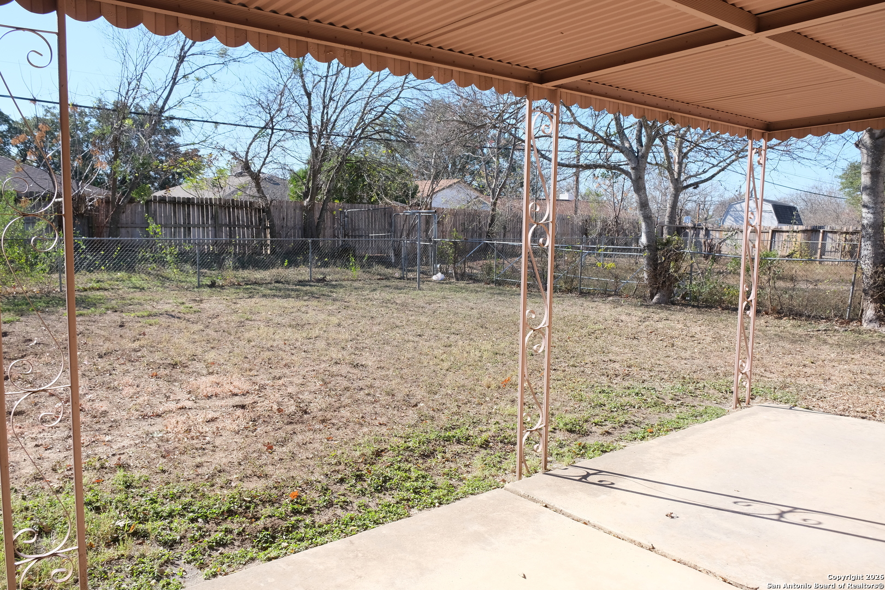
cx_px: 442
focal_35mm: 27
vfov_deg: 47.9
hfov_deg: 67.4
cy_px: 295
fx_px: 664
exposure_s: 1/250
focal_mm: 18
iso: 320
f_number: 6.4
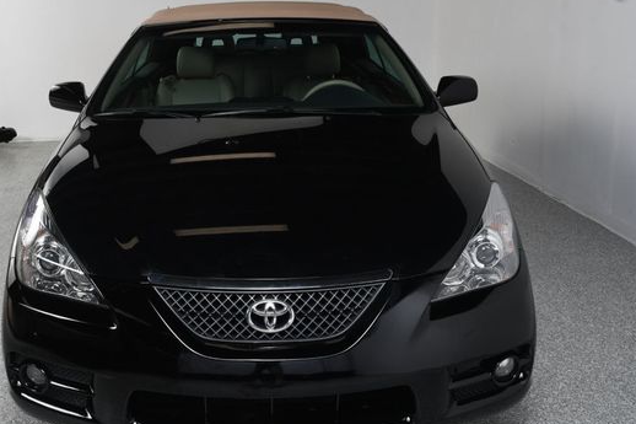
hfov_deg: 46.2
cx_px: 254
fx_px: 742
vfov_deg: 31.8
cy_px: 190
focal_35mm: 42
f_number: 10
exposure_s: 1/160
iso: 100
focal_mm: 23
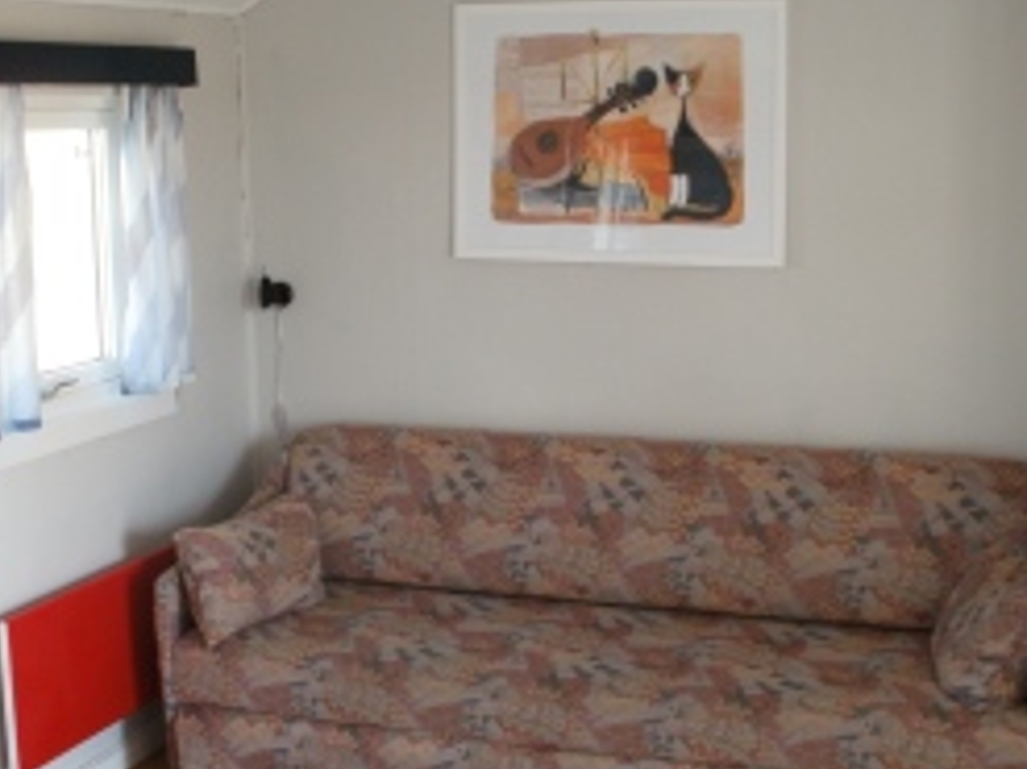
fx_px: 1512
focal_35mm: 51
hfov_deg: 37.5
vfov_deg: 28.5
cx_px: 470
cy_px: 436
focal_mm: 6.3
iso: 125
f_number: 3.5
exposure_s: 1/30
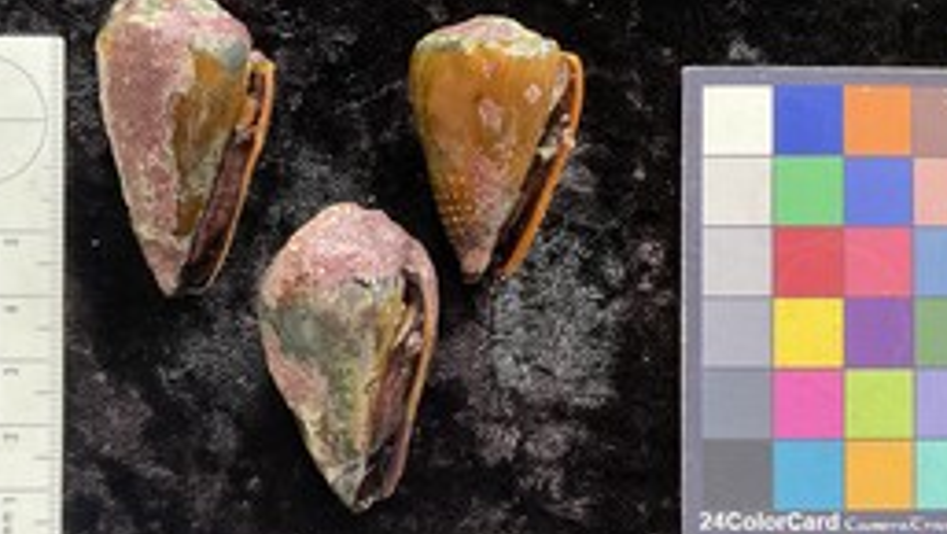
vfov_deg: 27.7
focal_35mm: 43
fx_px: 1081
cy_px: 333
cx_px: 405
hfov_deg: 47.2
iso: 200
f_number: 1.8
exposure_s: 1/60
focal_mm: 3
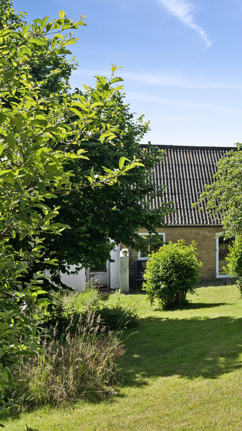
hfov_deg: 22.9
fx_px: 559
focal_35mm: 49
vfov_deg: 42.1
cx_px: 271
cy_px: 216
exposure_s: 1/1600
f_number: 5.6
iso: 320
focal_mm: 31
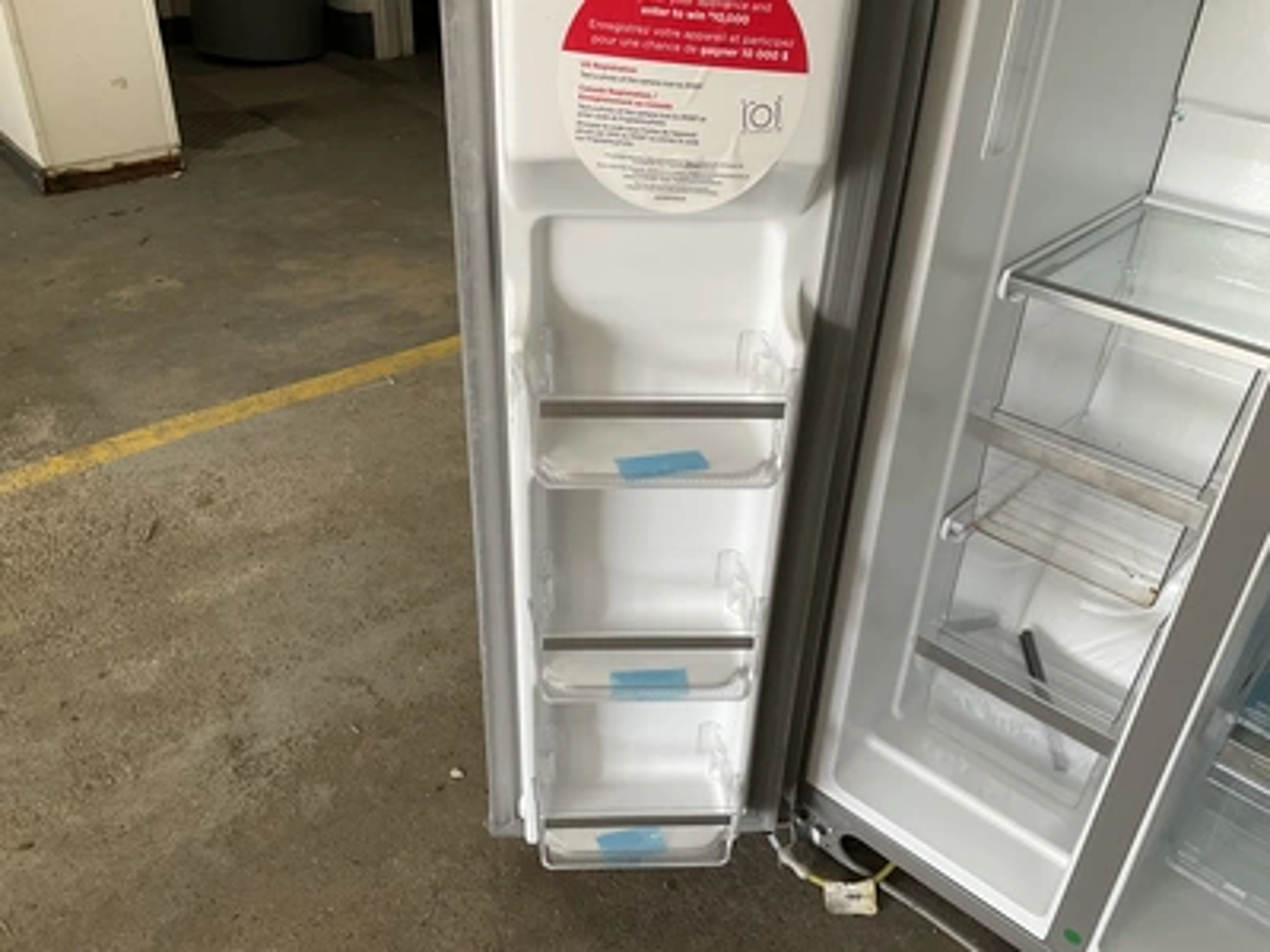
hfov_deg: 61.7
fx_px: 1064
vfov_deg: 48.2
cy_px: 476
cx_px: 635
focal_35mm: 29
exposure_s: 1/120
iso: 64
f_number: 1.8
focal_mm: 3
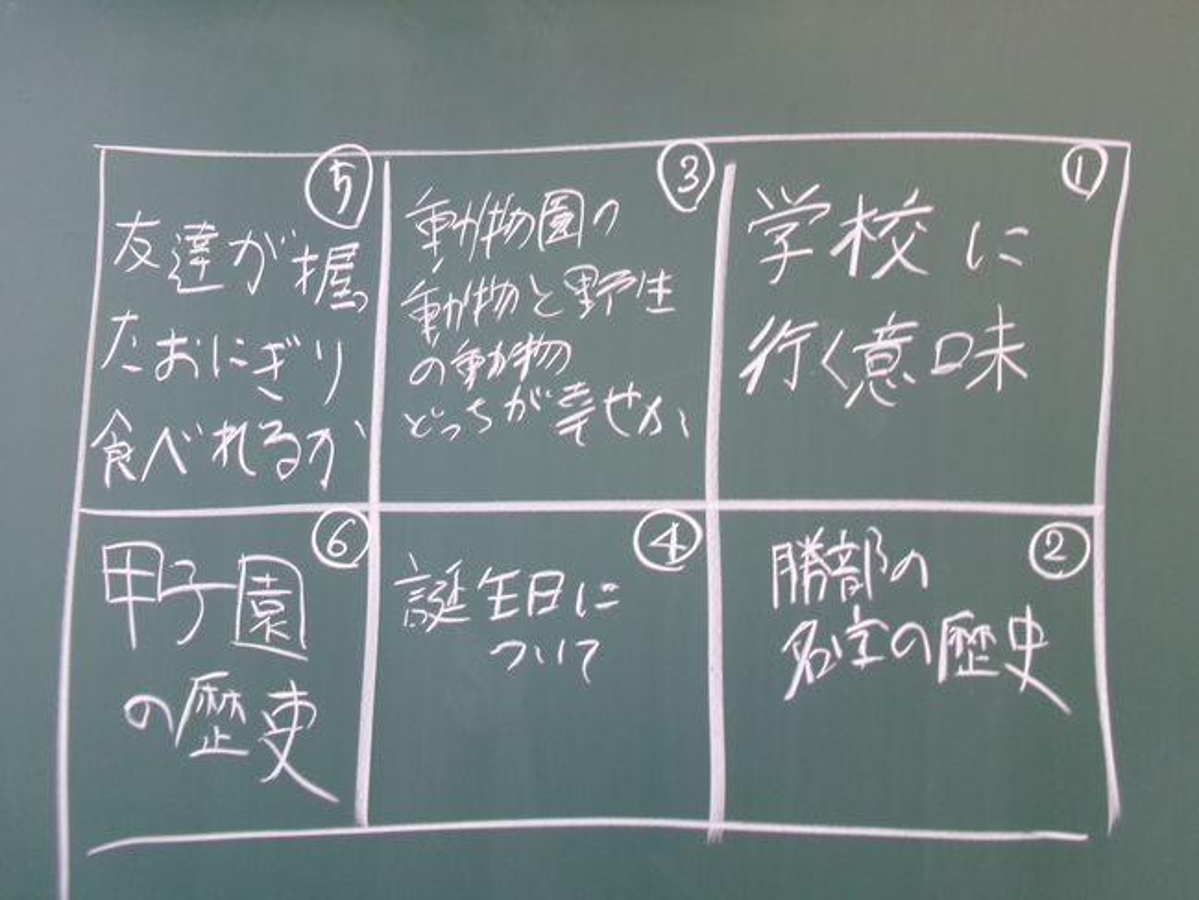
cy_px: 450
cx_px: 600
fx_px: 970
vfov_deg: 49.8
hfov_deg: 63.4
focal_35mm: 28
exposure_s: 1/34
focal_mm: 5.1
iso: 200
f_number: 3.9
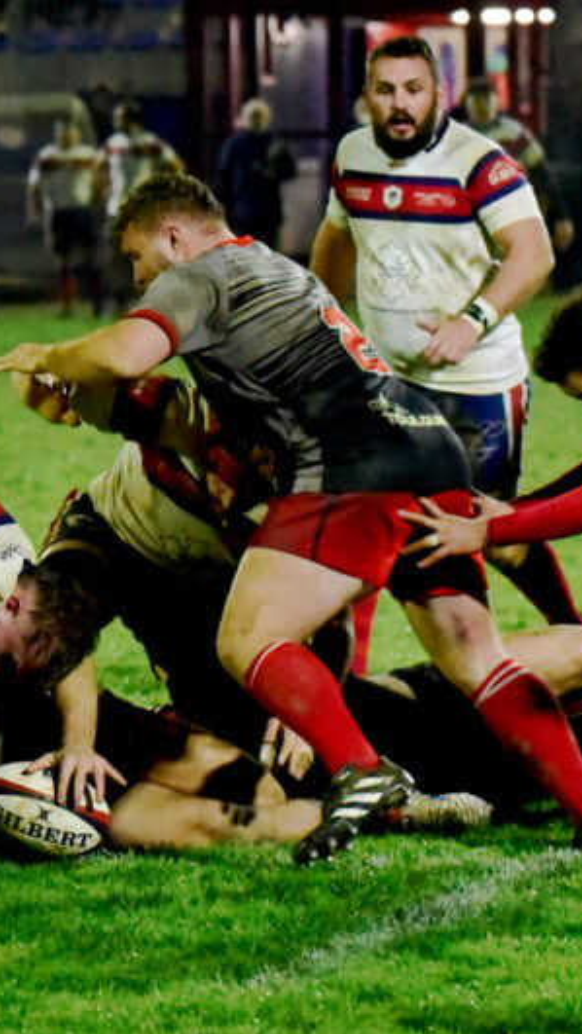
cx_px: 175
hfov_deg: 7.5
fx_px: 4414
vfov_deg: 13.4
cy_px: 518
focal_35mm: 161
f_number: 3.5
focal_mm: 102
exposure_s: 1/1000
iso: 10000
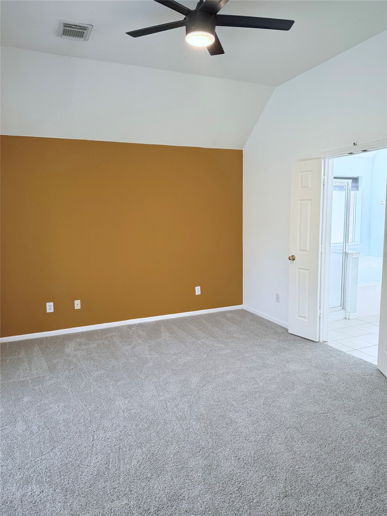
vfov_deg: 71.6
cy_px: 258
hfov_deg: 56.8
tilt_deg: -8.4
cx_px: 194
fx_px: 358
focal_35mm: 24
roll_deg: +0.7
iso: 250
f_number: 1.78
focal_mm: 6.76
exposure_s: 1/120
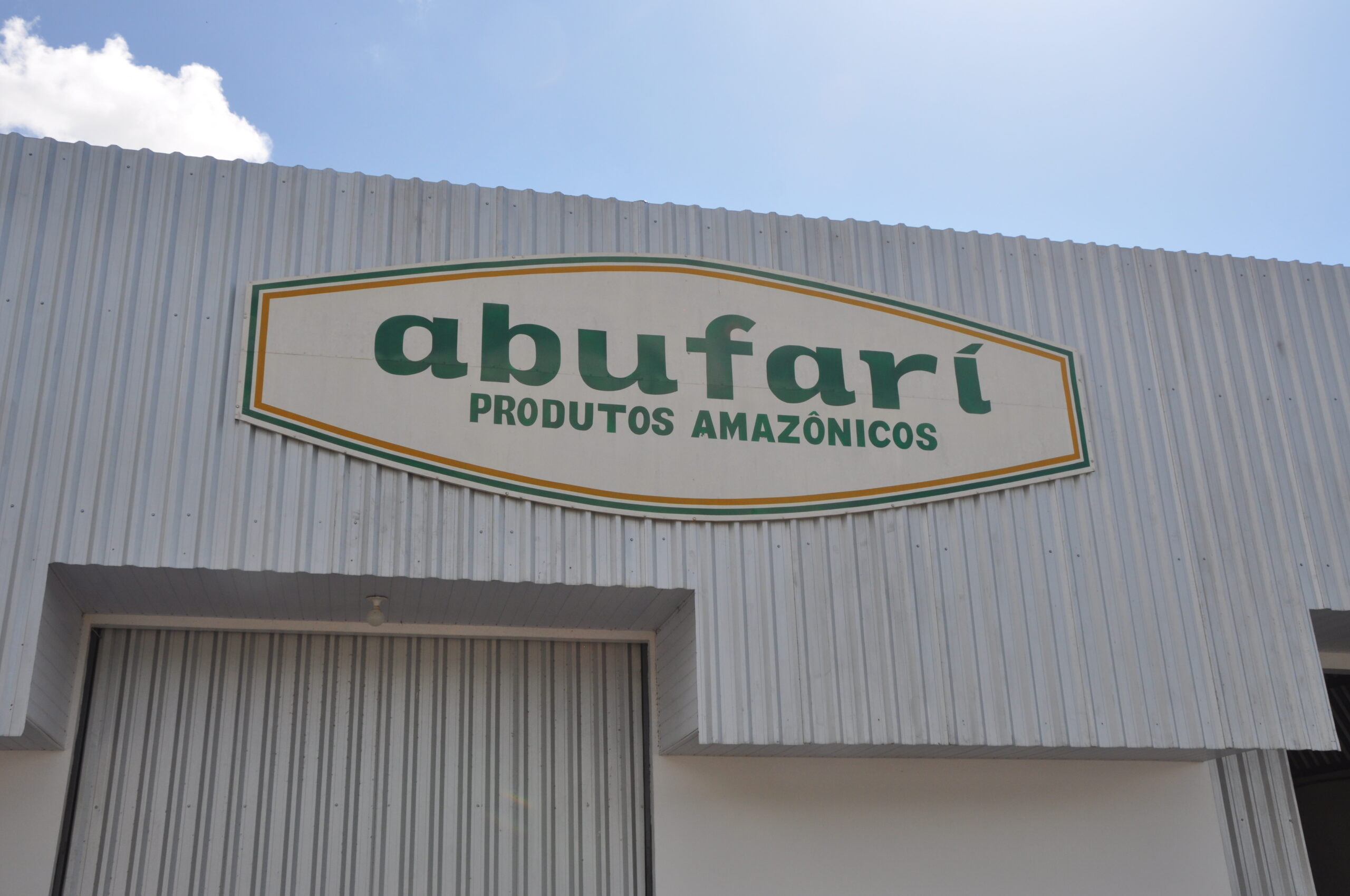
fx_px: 1348
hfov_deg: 53.2
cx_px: 675
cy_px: 448
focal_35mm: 36
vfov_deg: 36.8
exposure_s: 1/500
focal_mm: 24
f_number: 11
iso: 250
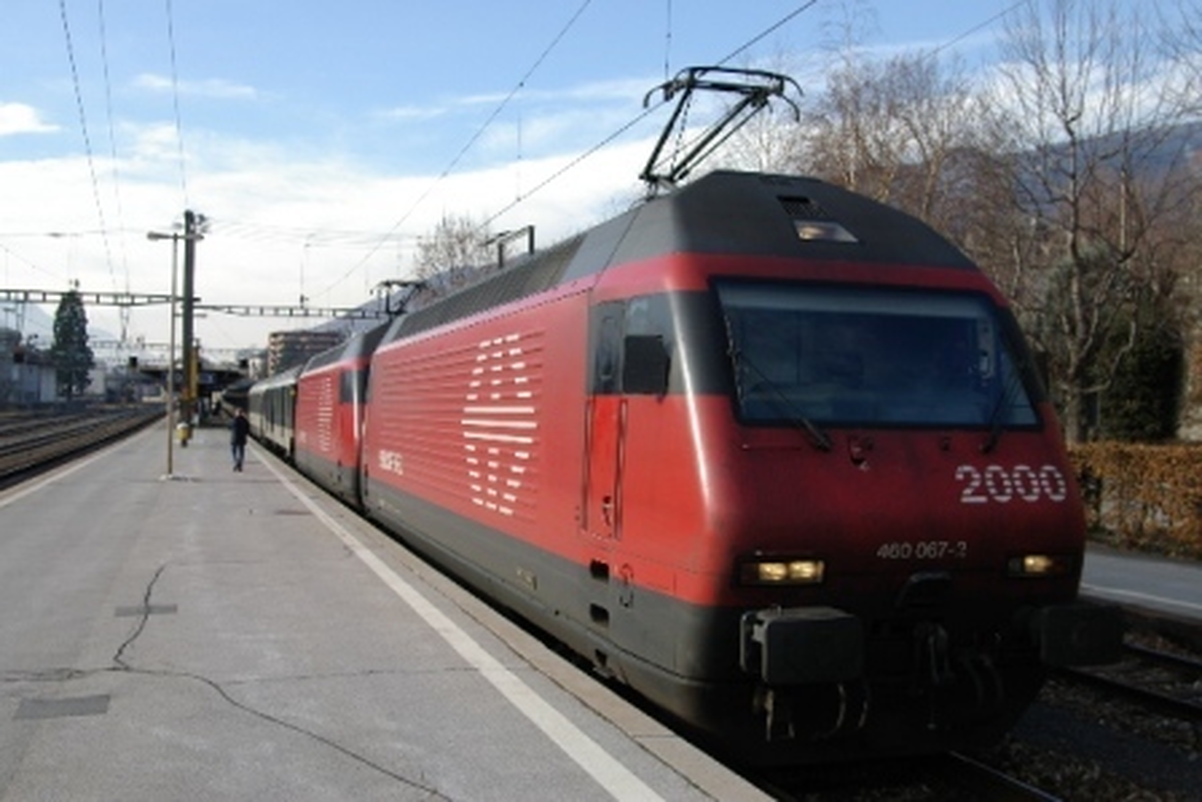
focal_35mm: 36
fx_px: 1202
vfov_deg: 36.9
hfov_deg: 53.1
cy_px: 401
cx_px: 601
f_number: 8
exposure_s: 1/250
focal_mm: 24
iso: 200
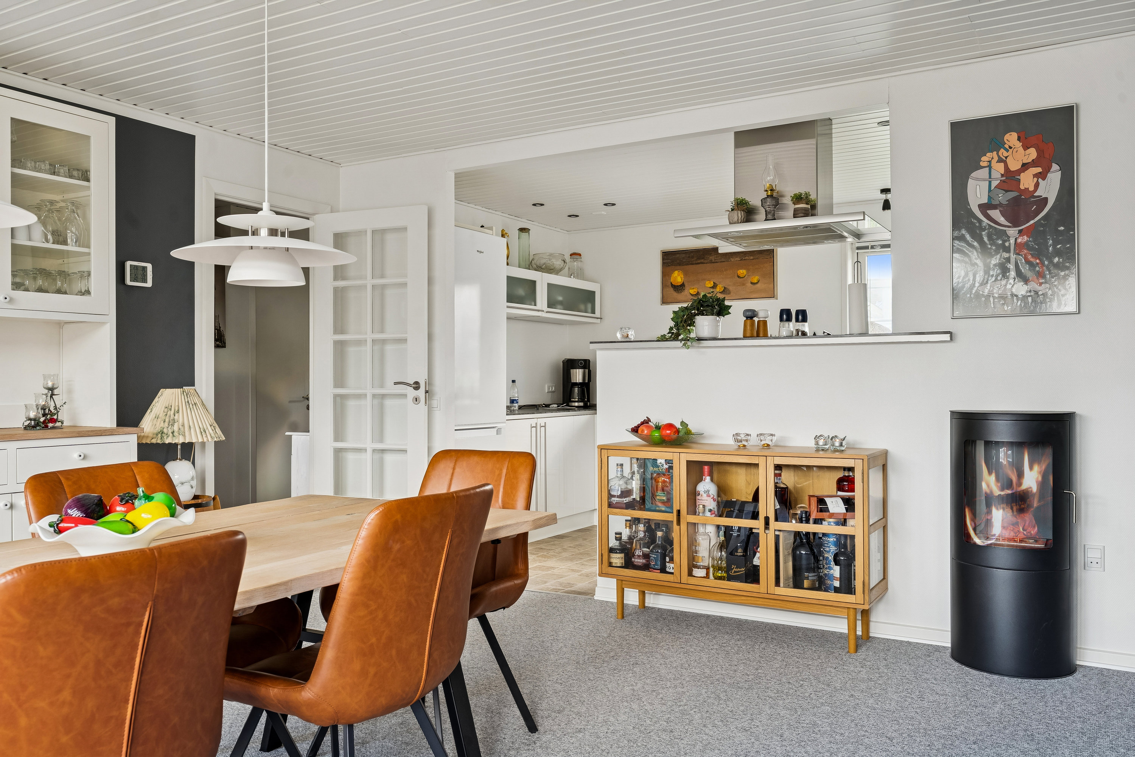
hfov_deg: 64.6
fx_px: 898
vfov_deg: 45.7
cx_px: 568
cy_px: 378
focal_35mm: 28
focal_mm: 28.5
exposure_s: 1/6
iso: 200
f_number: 8
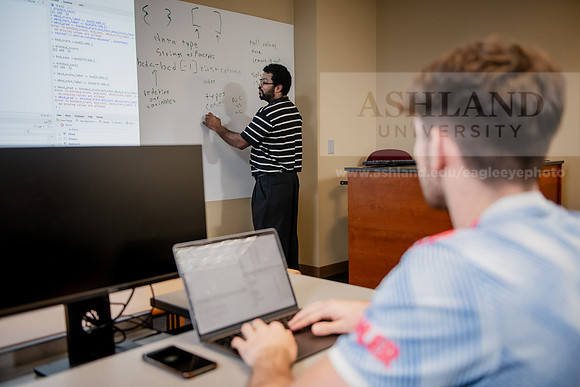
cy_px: 194
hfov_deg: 53.1
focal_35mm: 36
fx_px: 580
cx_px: 290
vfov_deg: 36.9
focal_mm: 36
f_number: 2.8
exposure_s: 1/200
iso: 800
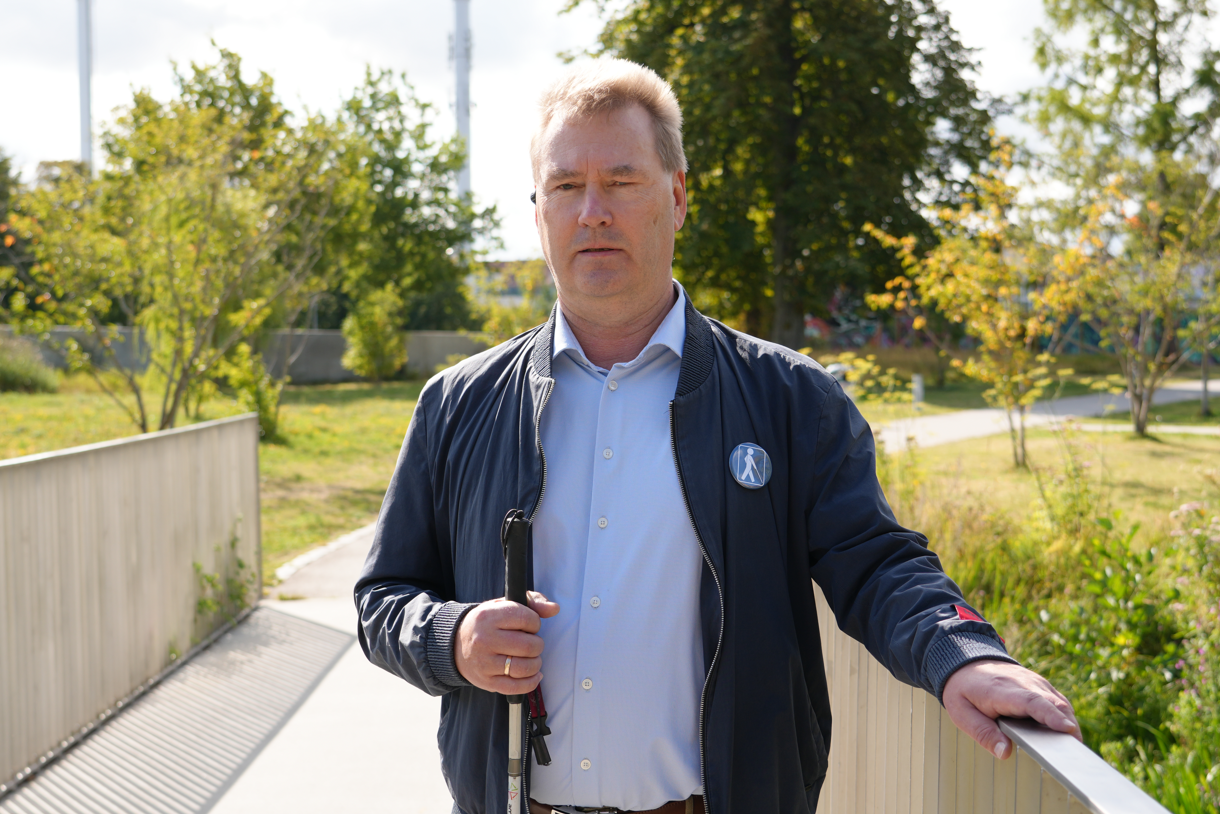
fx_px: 1762
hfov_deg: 38.2
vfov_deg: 26.0
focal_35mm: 52
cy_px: 410
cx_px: 617
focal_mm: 34
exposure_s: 1/500
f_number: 4.5
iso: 100
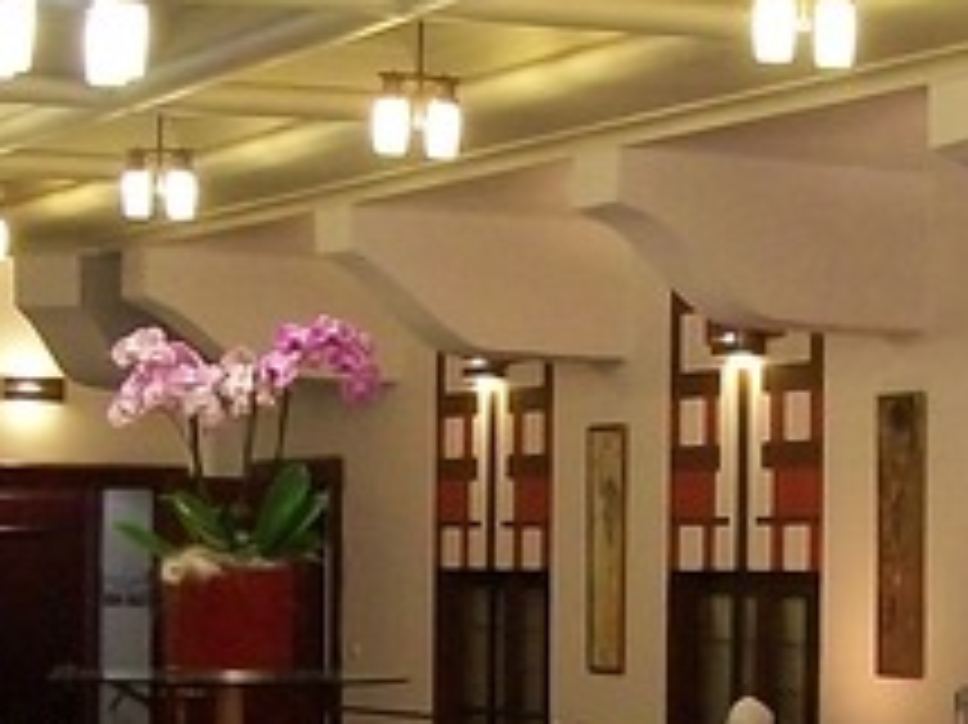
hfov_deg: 14.7
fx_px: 3745
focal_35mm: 134
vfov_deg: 10.9
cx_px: 617
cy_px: 800
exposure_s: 1/30
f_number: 2.7
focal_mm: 6
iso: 200
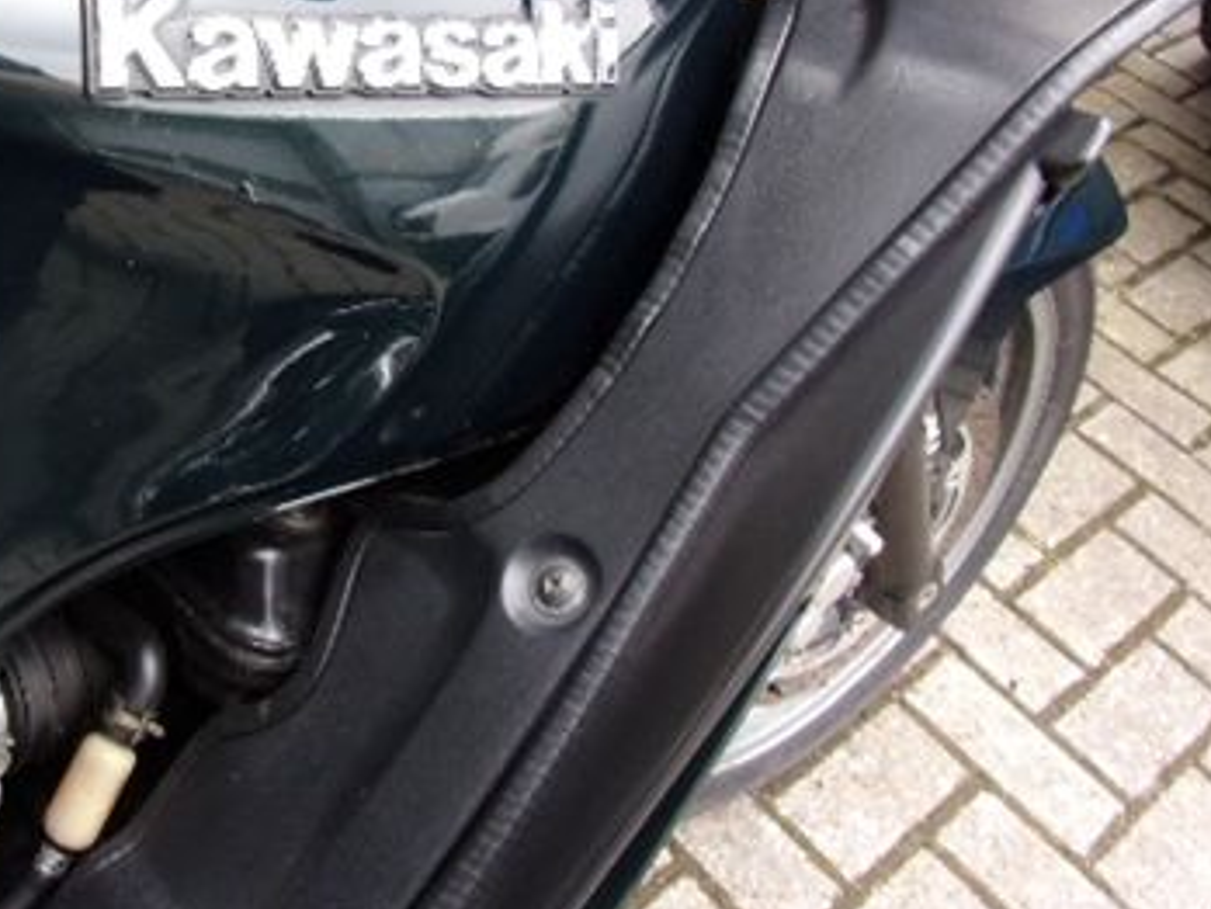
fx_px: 1540
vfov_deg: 32.4
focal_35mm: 44
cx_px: 226
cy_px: 260
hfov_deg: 41.0
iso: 112
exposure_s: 1/34
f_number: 3.3
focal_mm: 4.3
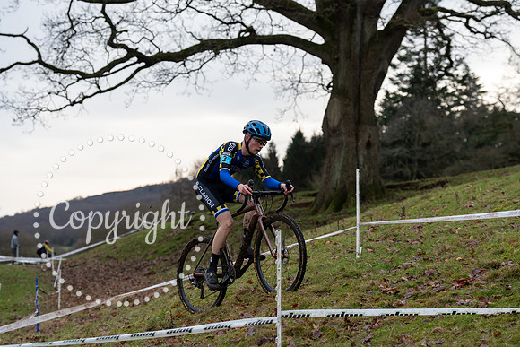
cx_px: 260
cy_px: 174
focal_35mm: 95
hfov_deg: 21.5
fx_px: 1372
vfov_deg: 14.4
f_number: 4.5
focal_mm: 95
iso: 500
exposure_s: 1/1000
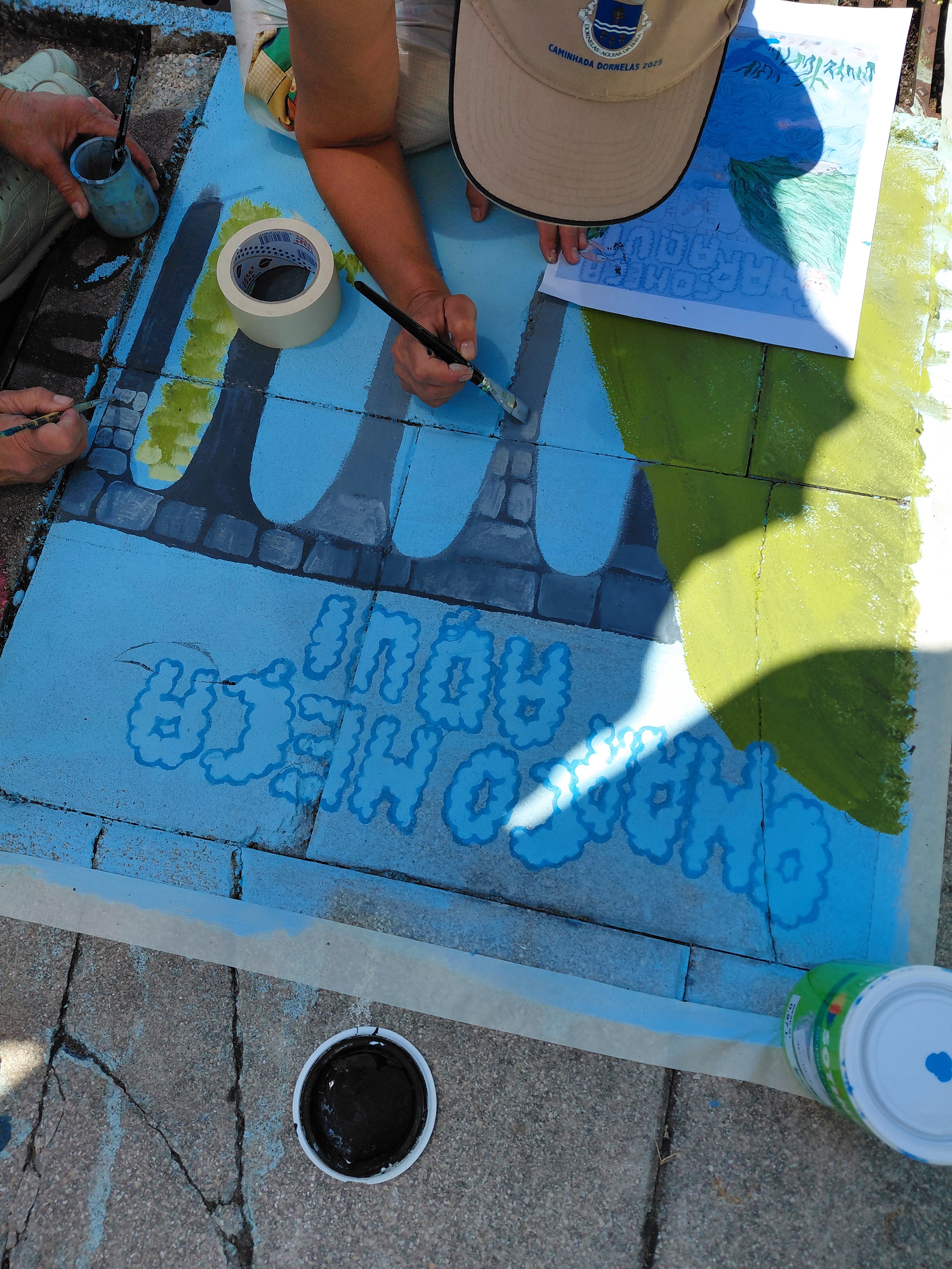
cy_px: 634
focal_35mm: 25
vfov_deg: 69.4
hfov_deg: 54.9
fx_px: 917
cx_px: 476
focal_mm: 4.69
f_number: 1.8
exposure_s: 1/2153
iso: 50
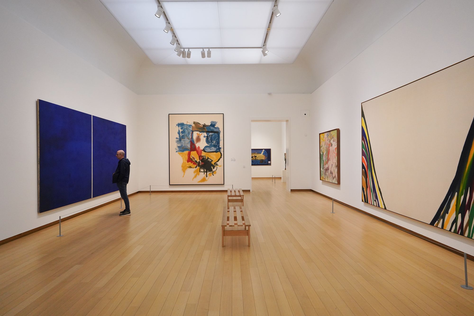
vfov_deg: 53.1
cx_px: 237
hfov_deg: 73.7
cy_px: 158
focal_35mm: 24
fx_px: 316
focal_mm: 24
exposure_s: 1/80
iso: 3200
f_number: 5
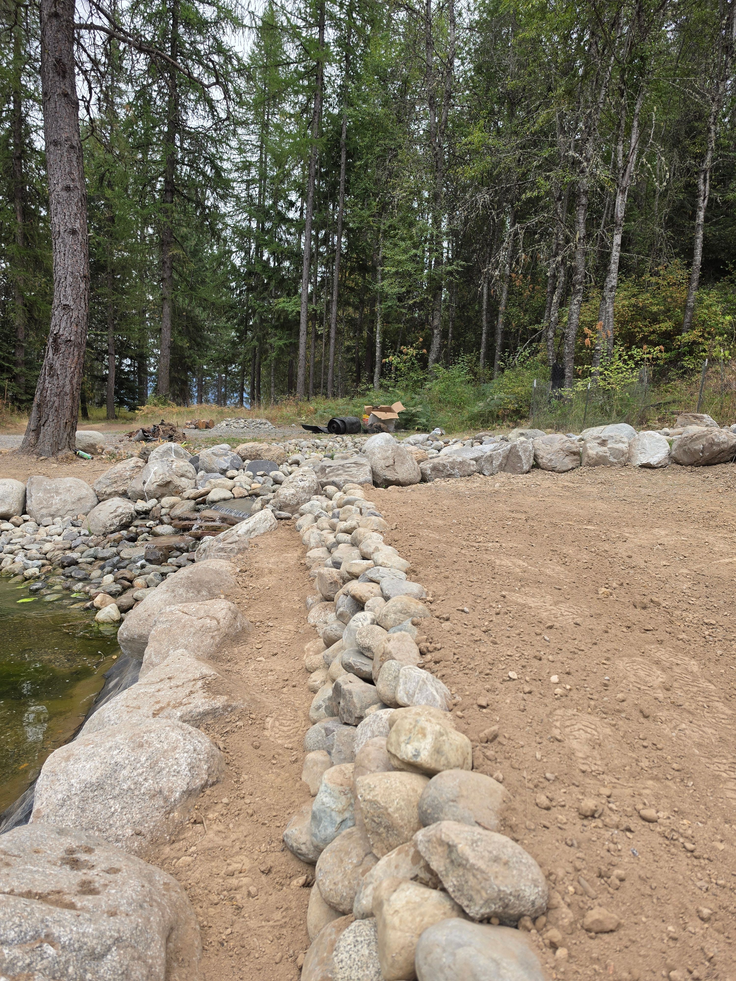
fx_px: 652
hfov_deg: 58.9
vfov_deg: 73.9
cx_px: 368
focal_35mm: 23
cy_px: 490
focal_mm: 6.5
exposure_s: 1/359
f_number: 1.4
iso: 32
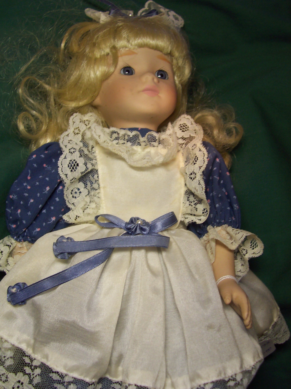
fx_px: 415
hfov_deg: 38.7
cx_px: 146
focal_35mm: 37
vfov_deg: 50.1
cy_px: 194
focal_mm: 5.6
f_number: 2.8
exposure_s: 1/30
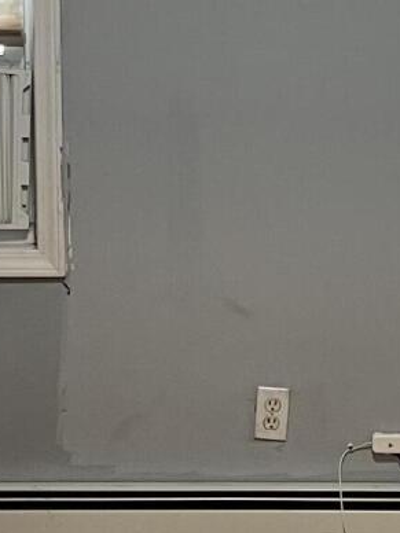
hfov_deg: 11.0
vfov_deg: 14.6
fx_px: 2065
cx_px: 329
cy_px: 66
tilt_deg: -5.3
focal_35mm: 134
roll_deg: -0.1
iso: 100
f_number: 1.5
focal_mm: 5.7
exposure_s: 1/60
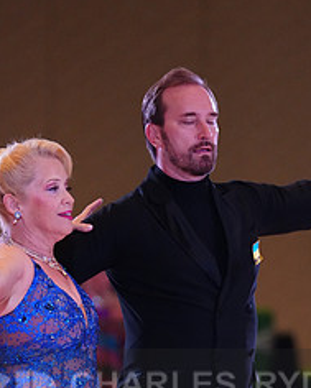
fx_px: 4507
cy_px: 404
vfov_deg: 4.9
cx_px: 172
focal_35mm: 392
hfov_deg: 4.0
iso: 5000
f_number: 2.8
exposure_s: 1/500
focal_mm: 170
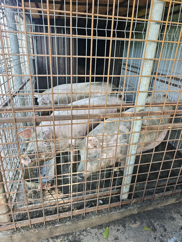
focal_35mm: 23
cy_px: 121
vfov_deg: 73.9
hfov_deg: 58.9
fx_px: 161
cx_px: 91
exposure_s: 1/100
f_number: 1.63
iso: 64
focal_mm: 8.72
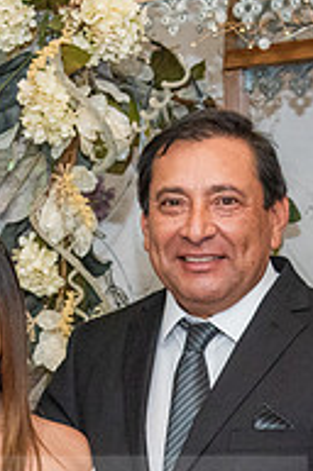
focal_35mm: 133
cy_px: 512
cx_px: 145
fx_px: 1741
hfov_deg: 10.3
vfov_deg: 15.1
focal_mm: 38
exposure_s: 1/200
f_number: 4.5
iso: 1600
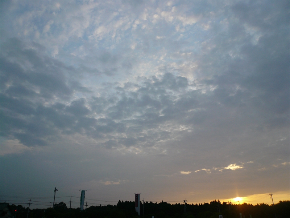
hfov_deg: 63.4
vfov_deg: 49.7
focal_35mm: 28
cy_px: 109
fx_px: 235
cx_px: 145
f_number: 2.8
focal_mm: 4.6
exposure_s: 1/400
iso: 100
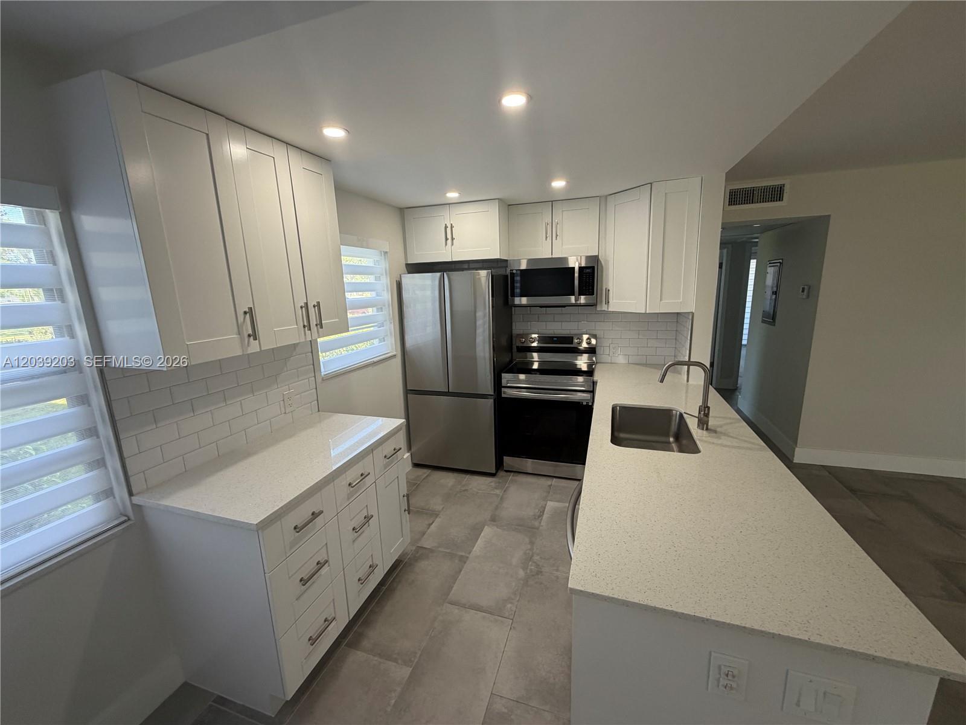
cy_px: 362
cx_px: 483
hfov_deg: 102.1
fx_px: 391
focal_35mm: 14
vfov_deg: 85.7
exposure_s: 1/121
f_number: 2.2
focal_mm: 2.22
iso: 160
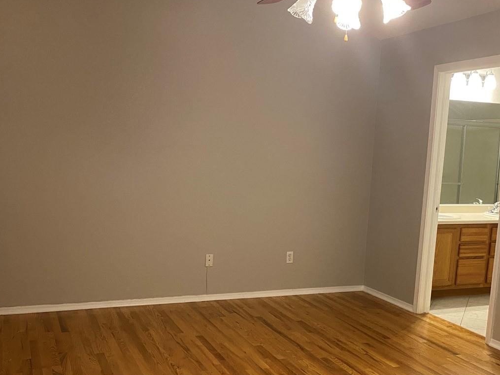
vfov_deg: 34.6
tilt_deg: -11.1
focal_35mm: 41
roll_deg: -3.1
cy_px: 267
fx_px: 592
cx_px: 256
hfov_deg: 45.8
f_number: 1.8
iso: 250
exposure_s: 1/60
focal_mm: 4.25
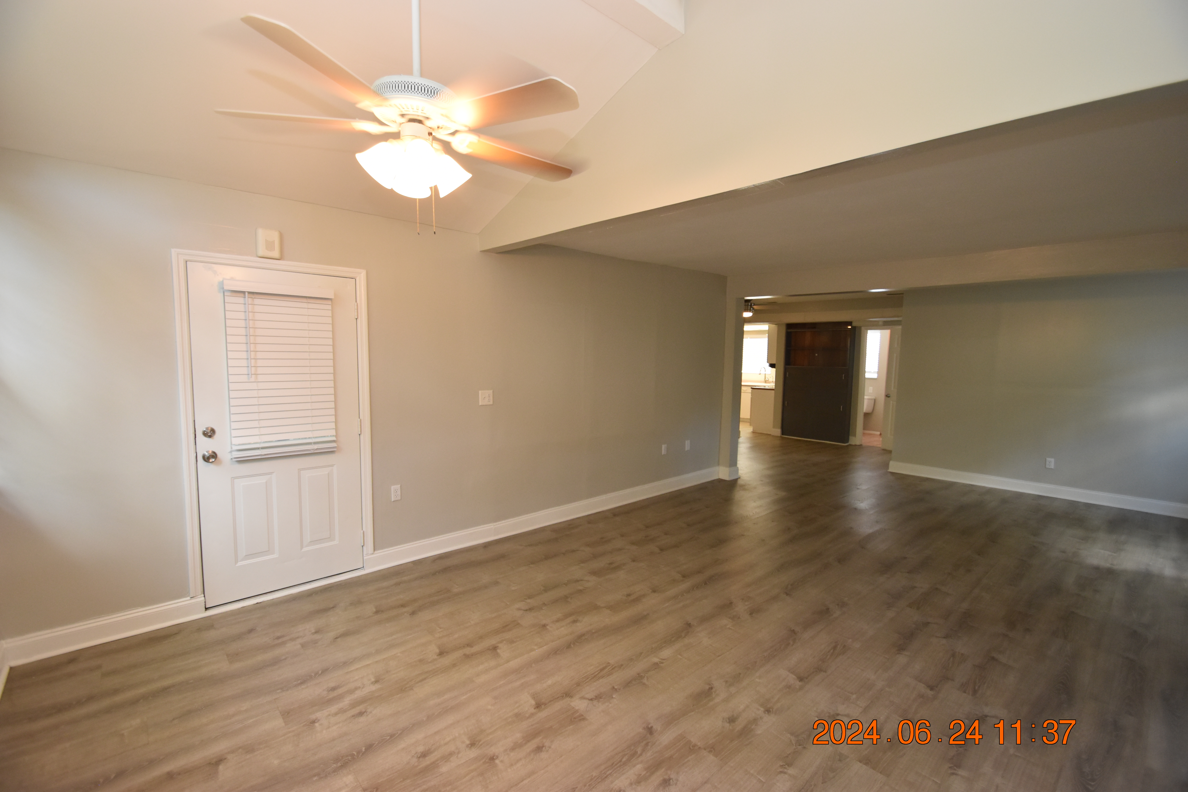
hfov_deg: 100.4
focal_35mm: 15
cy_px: 396
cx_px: 594
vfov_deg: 77.3
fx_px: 495
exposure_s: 1/60
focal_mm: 10
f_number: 3.5
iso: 1000
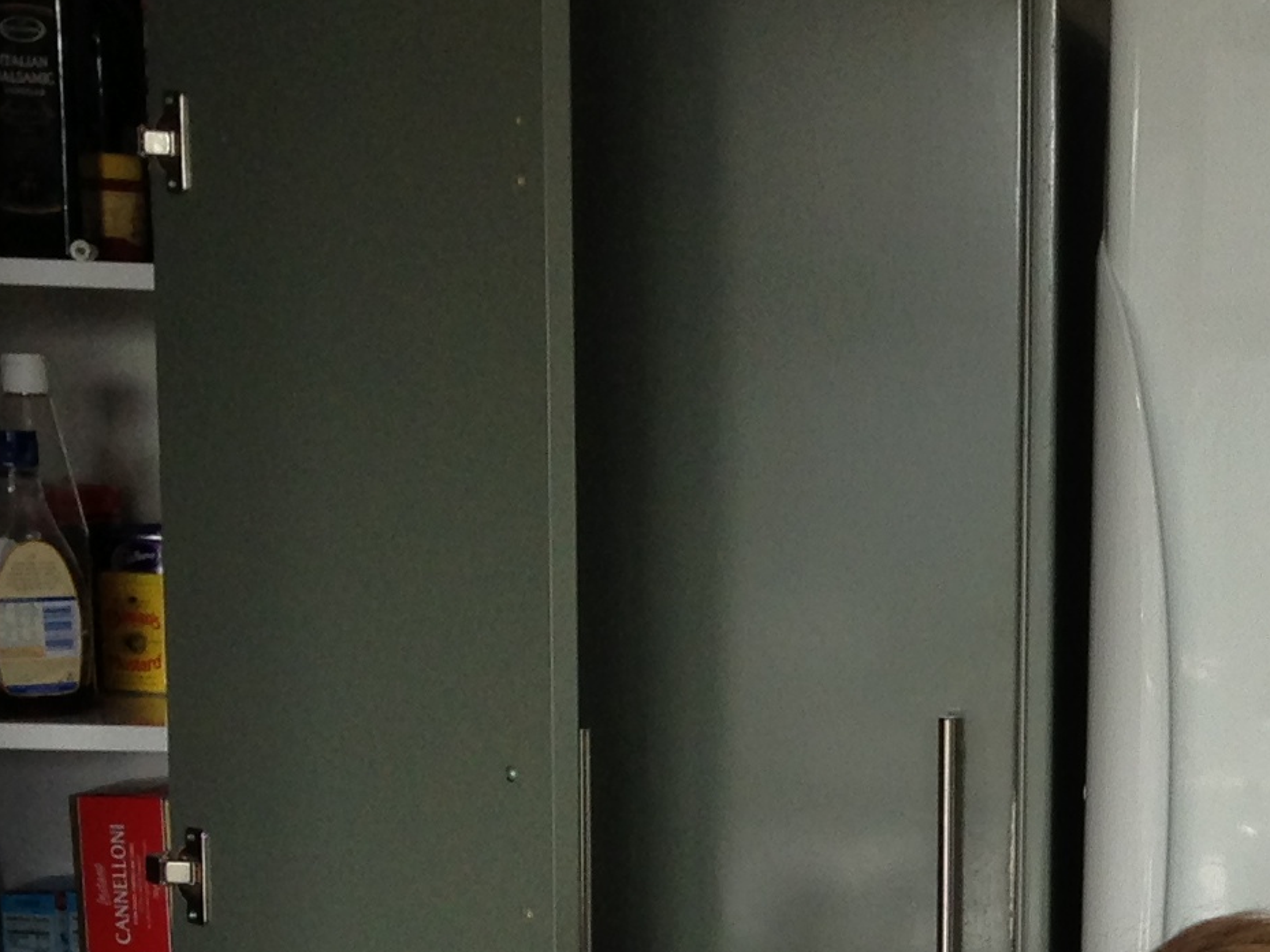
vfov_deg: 12.5
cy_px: 1115
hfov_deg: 15.9
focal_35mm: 116
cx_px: 1789
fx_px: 4254
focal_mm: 4.13
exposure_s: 1/60
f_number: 2.4
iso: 64
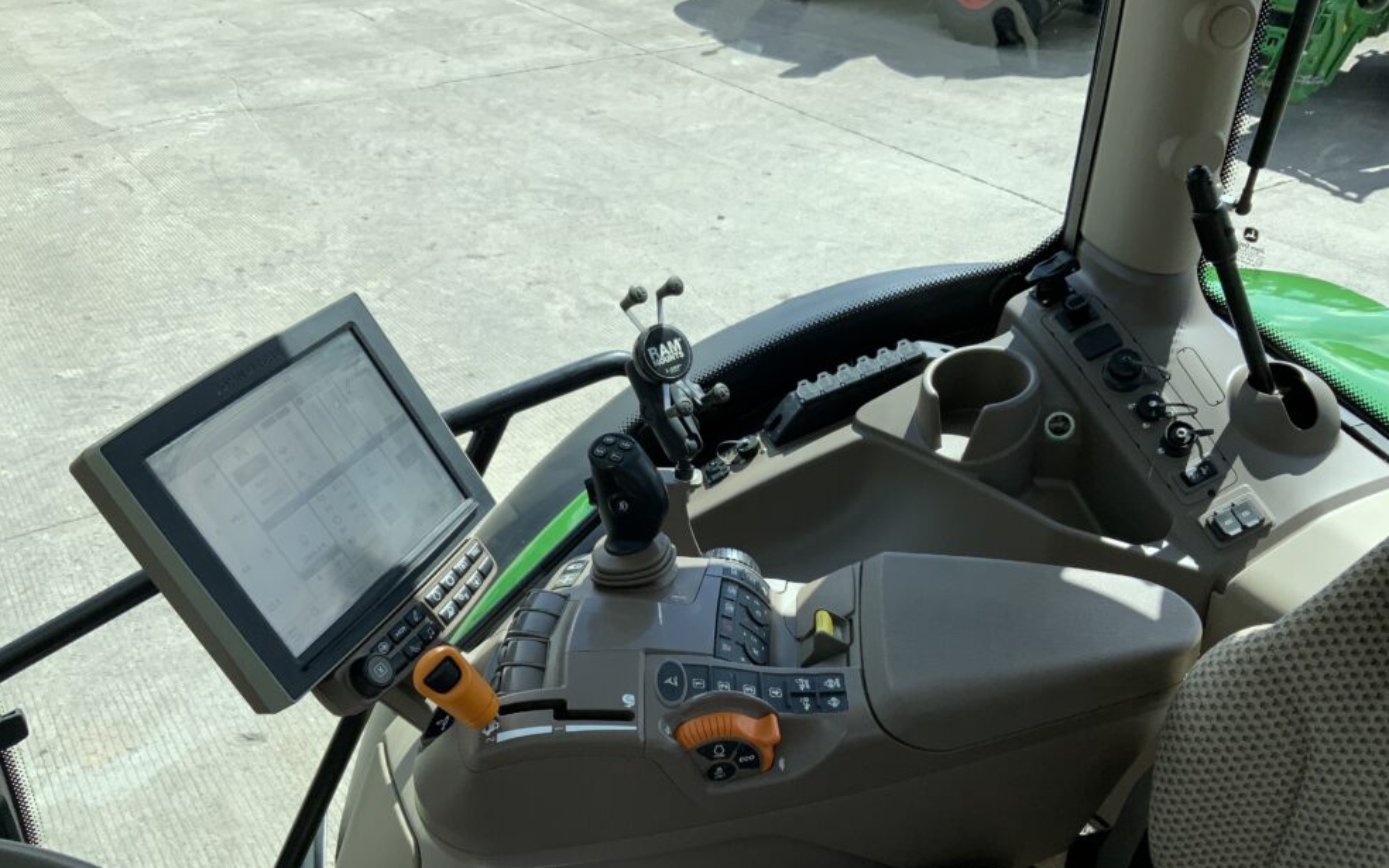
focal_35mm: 32
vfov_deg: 39.3
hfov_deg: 59.7
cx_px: 692
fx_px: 1211
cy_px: 514
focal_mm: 3
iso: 16
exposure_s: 1/1035
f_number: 1.8
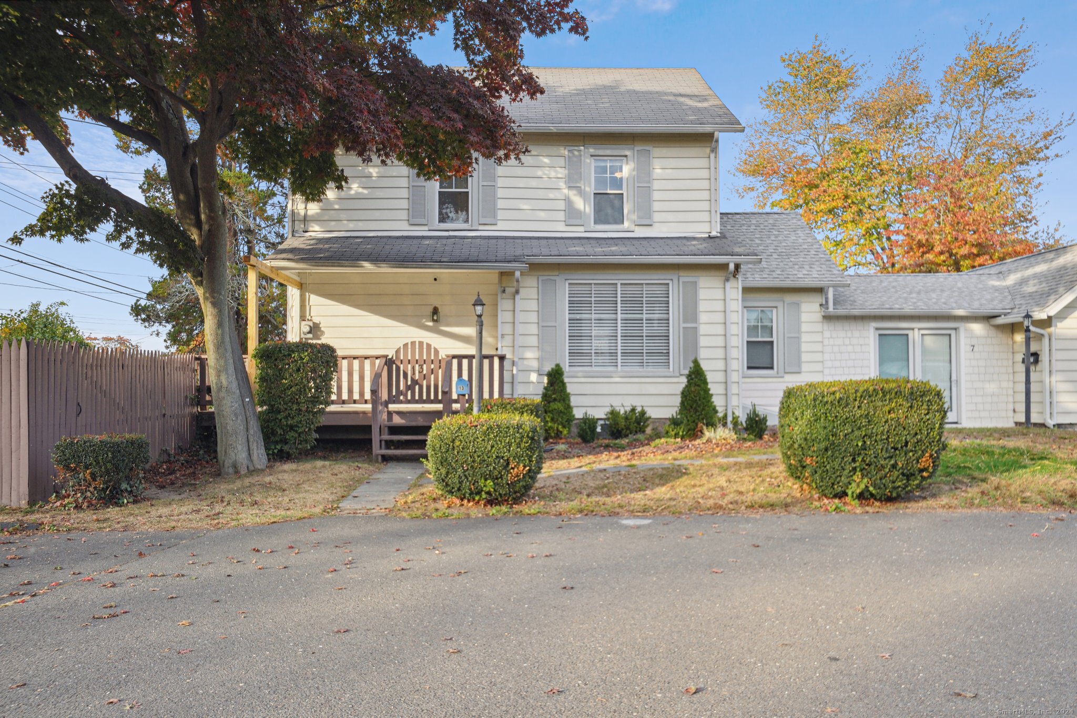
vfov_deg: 53.1
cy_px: 359
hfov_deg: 73.7
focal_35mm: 24
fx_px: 718
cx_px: 538
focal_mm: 24
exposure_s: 1/400
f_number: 8
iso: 400
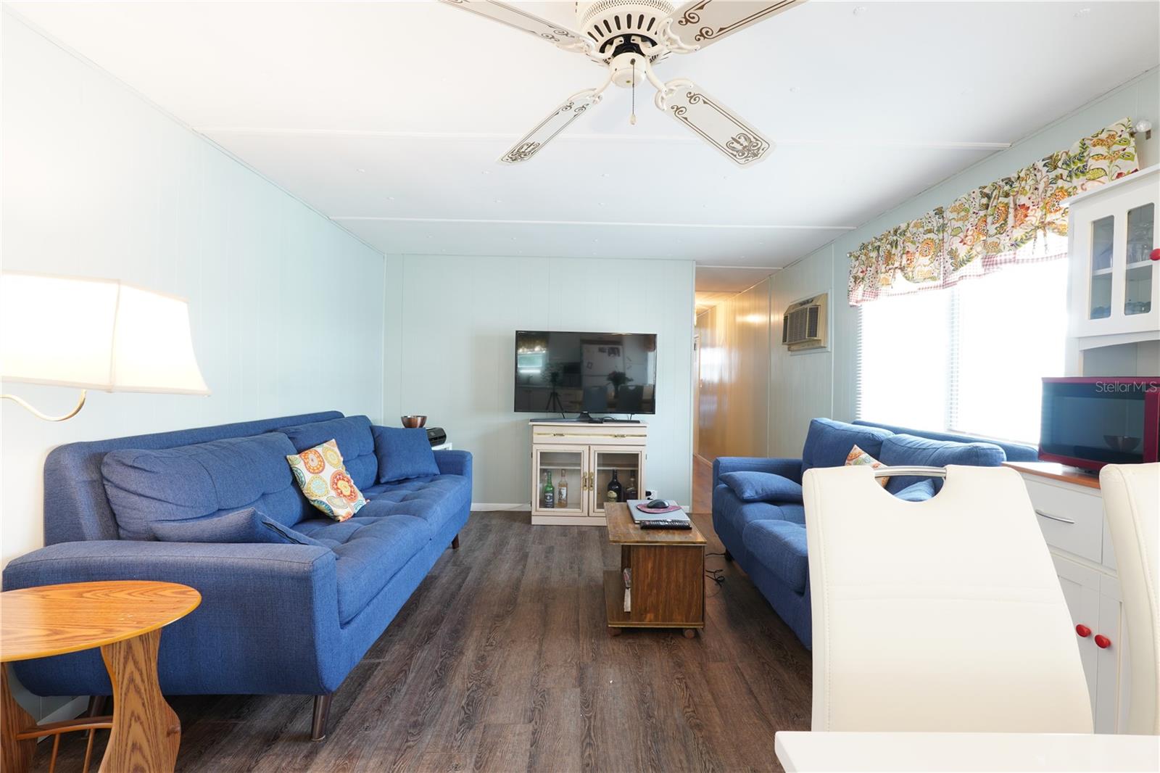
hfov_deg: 95.0
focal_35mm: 16
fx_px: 532
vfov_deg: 72.0
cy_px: 386
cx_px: 580
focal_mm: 11
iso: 100
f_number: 8
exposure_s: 1/1.25
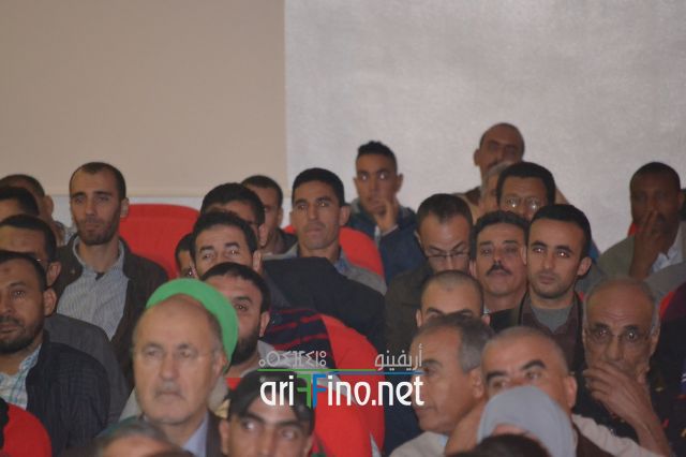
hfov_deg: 6.9
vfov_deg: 4.6
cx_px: 343
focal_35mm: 300
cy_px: 228
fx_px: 5713
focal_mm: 200
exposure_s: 1/60
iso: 3200
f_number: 5.6
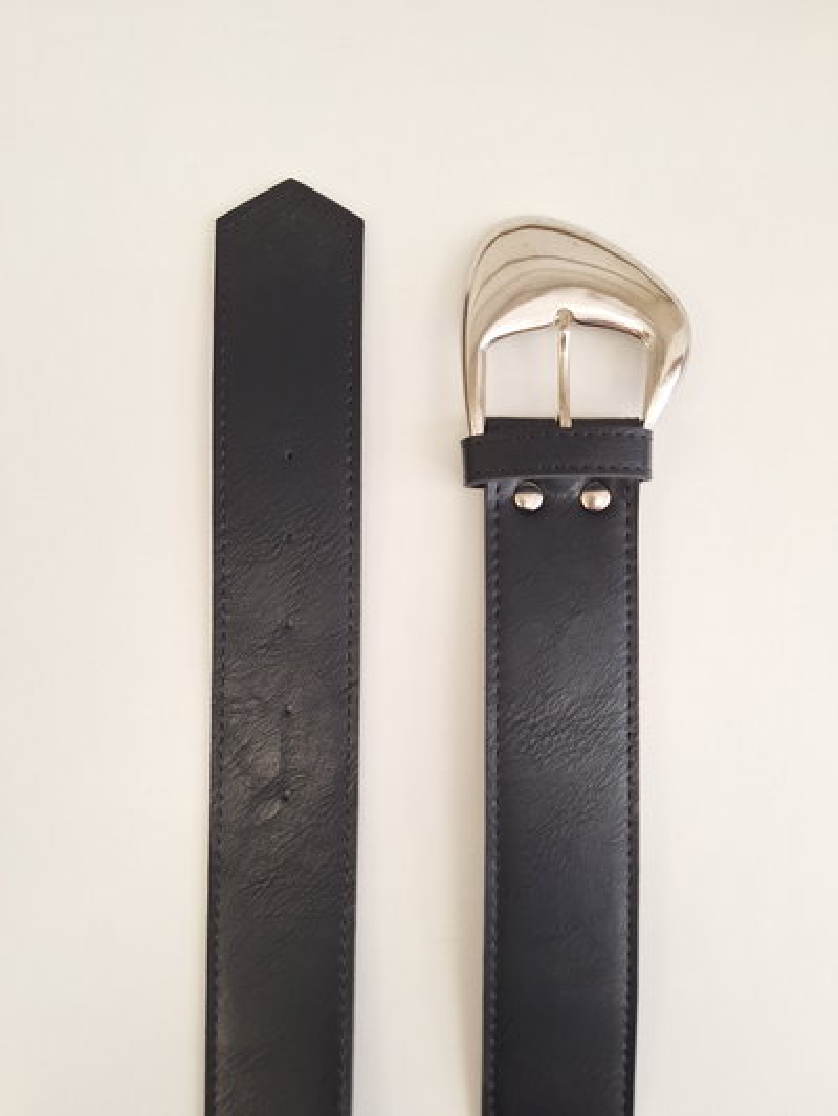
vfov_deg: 73.9
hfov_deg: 58.9
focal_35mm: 23
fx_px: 742
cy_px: 558
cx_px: 419
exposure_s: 1/100
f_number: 1.8
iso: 80
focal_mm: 5.54
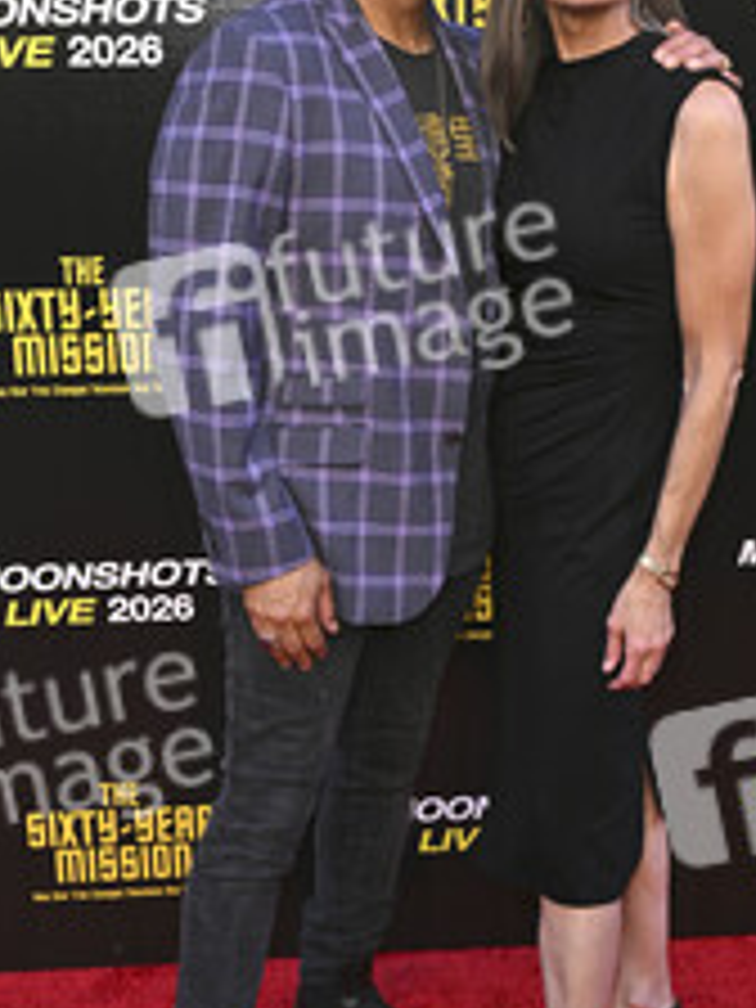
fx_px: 1747
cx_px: 472
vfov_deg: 32.2
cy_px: 536
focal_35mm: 60
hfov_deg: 24.3
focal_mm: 35
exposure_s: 1/250
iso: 400
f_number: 7.1
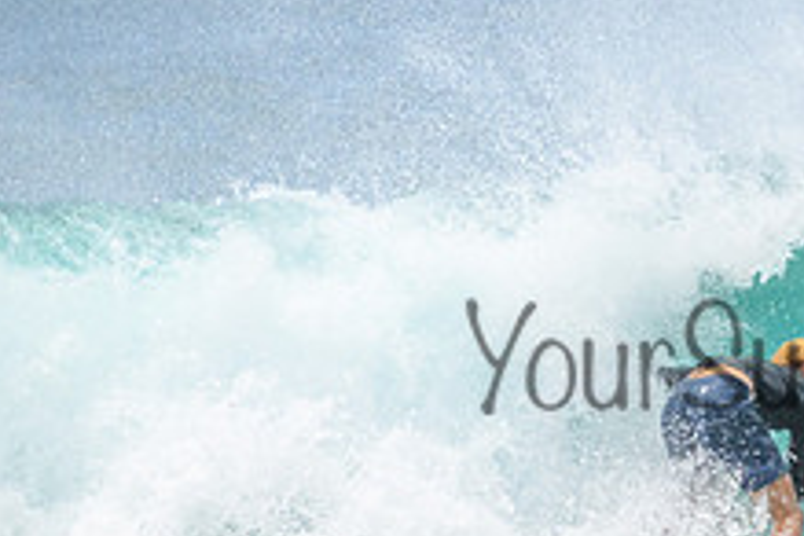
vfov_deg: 0.6
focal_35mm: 2122
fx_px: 47388
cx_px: 844
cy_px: 325
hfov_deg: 1.0
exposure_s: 1/3200
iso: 1400
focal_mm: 800
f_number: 11
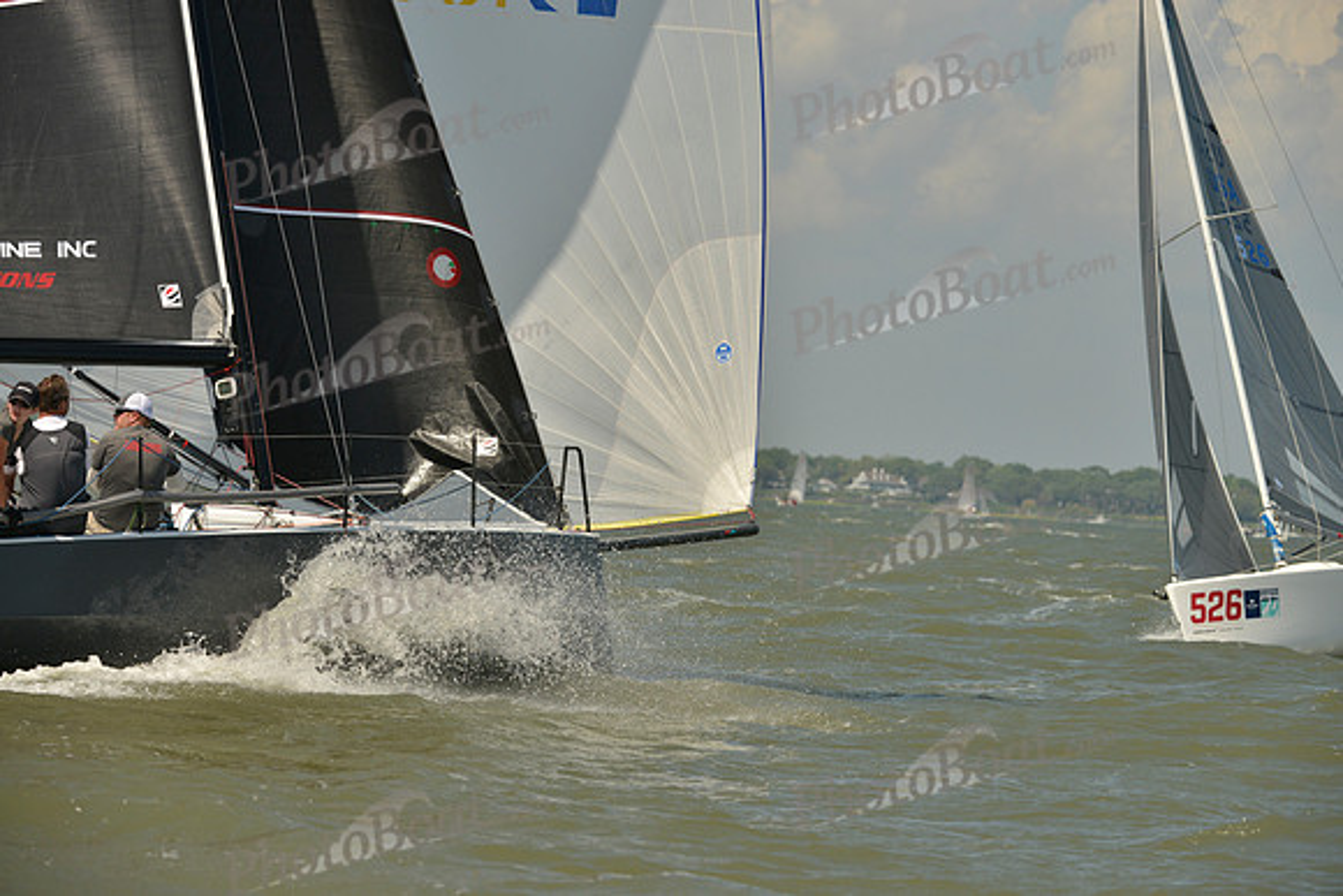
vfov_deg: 6.9
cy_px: 448
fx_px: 7463
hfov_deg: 10.3
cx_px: 672
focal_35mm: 200
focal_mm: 200
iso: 280
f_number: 8
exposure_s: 1/1600
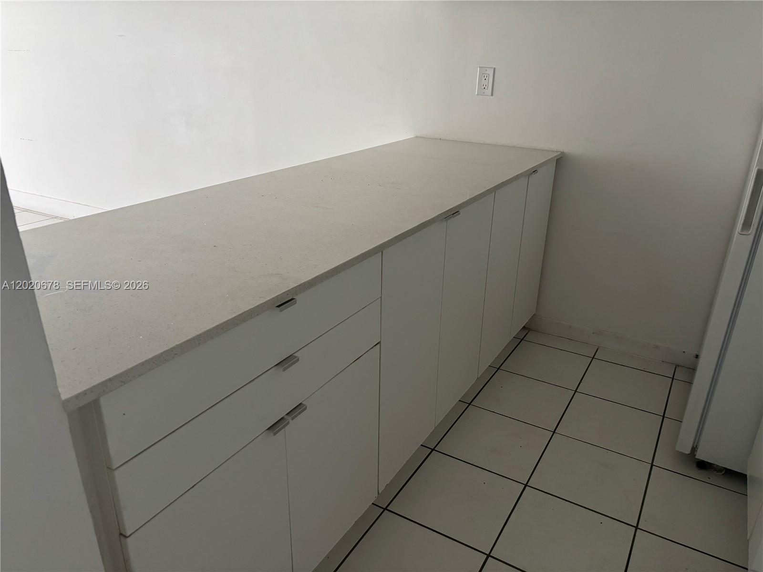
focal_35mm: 26
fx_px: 573
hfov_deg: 67.3
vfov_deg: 53.1
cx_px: 382
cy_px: 286
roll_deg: -0.7
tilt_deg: -23.6
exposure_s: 1/60
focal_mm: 5.96
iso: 250
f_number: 1.6
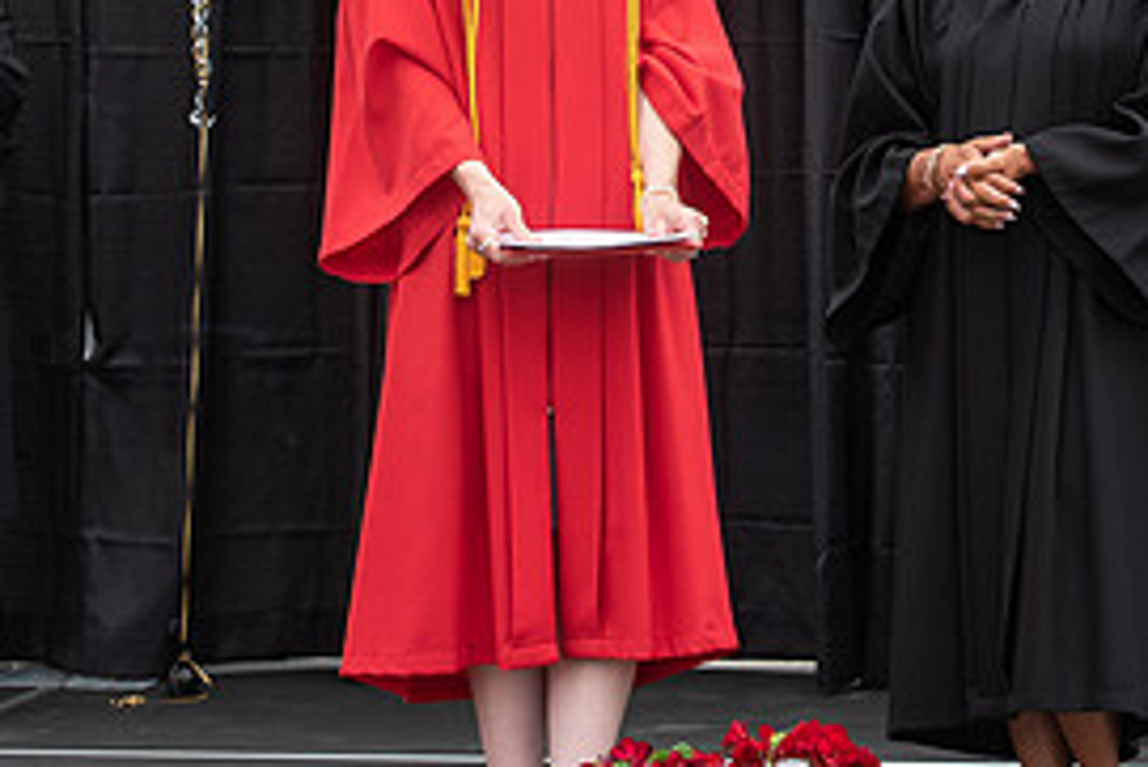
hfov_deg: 20.9
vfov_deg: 14.1
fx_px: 3063
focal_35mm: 96
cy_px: 18
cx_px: 981
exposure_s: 1/320
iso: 500
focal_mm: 32
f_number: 5
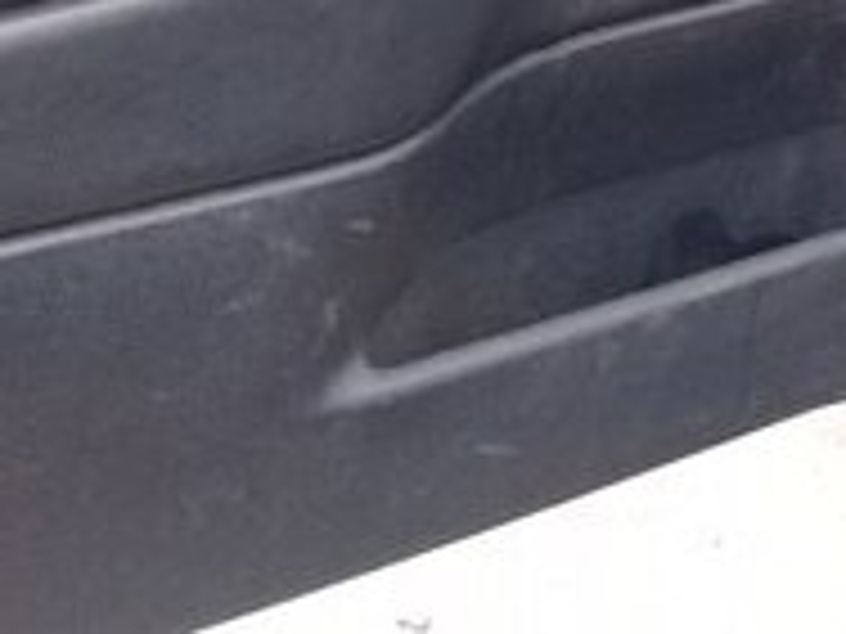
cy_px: -263
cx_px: 873
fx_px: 2664
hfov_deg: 17.6
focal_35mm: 109
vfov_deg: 13.0
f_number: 2.2
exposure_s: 1/60
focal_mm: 3.3
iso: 50
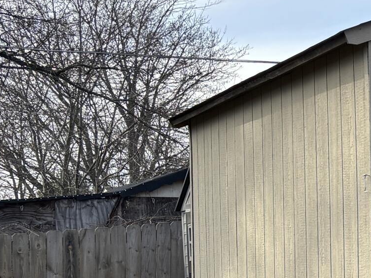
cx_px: 626
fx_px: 1115
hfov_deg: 16.4
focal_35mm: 104
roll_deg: +0.3
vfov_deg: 14.1
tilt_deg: +0.8
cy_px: 251
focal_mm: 5.96
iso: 50
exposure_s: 1/1876
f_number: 1.6
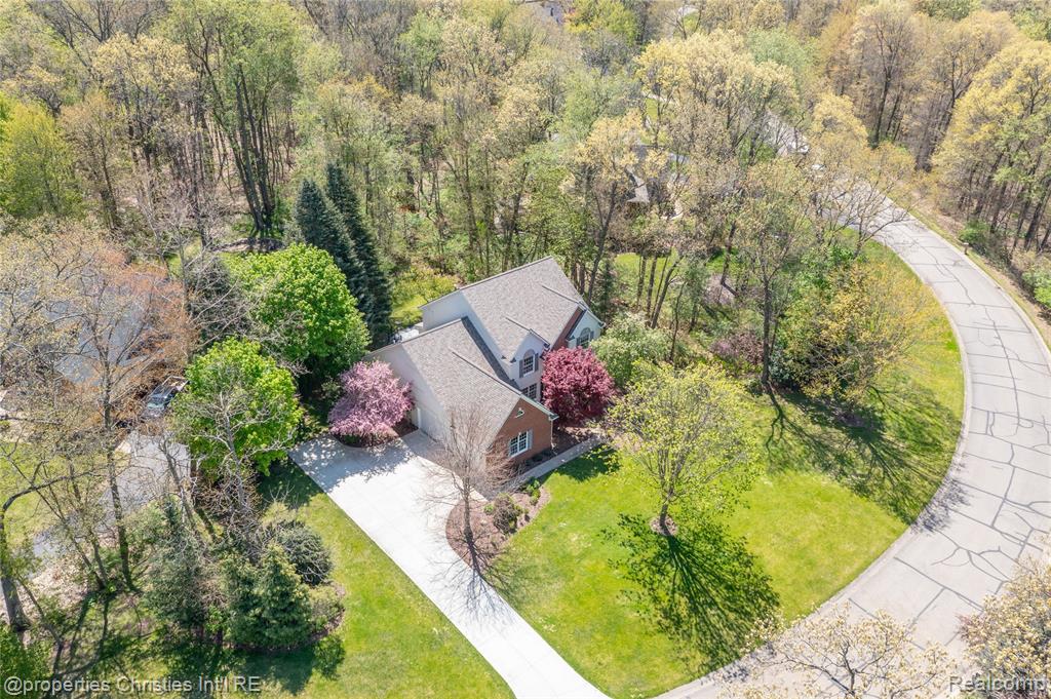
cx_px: 526
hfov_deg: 65.5
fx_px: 817
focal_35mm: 28
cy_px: 350
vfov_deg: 46.3
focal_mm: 10.26
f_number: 5
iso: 100
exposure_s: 1/200
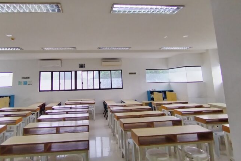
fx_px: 141
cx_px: 99
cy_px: 62
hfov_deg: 80.5
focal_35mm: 21
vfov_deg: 58.9
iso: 207
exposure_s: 1/60
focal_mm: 1.43
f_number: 2.2
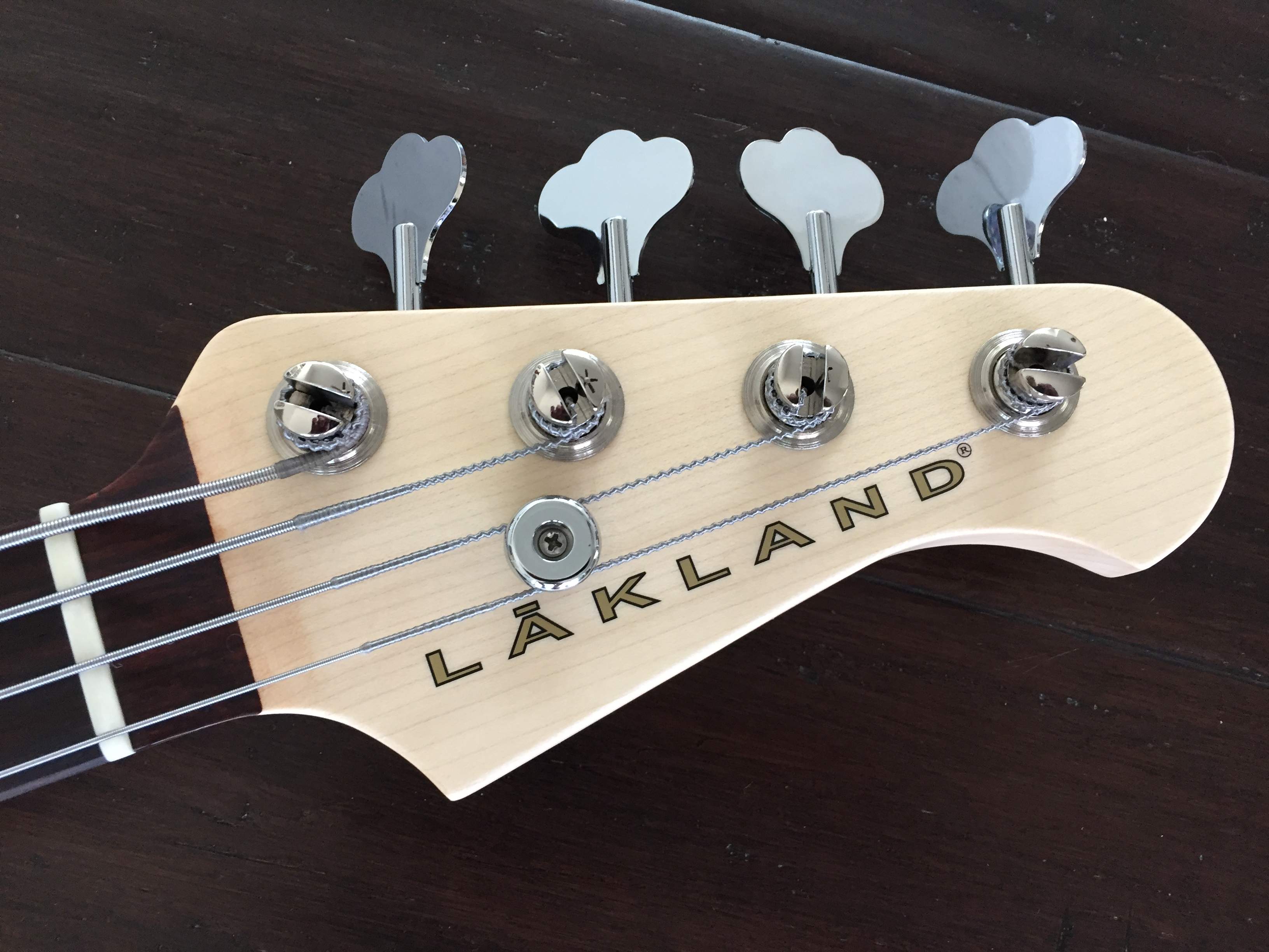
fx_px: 1063
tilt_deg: -75.7
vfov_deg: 48.2
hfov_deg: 61.7
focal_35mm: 29
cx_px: 634
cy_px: 476
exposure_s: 1/30
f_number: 2.2
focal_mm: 4.15
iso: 125
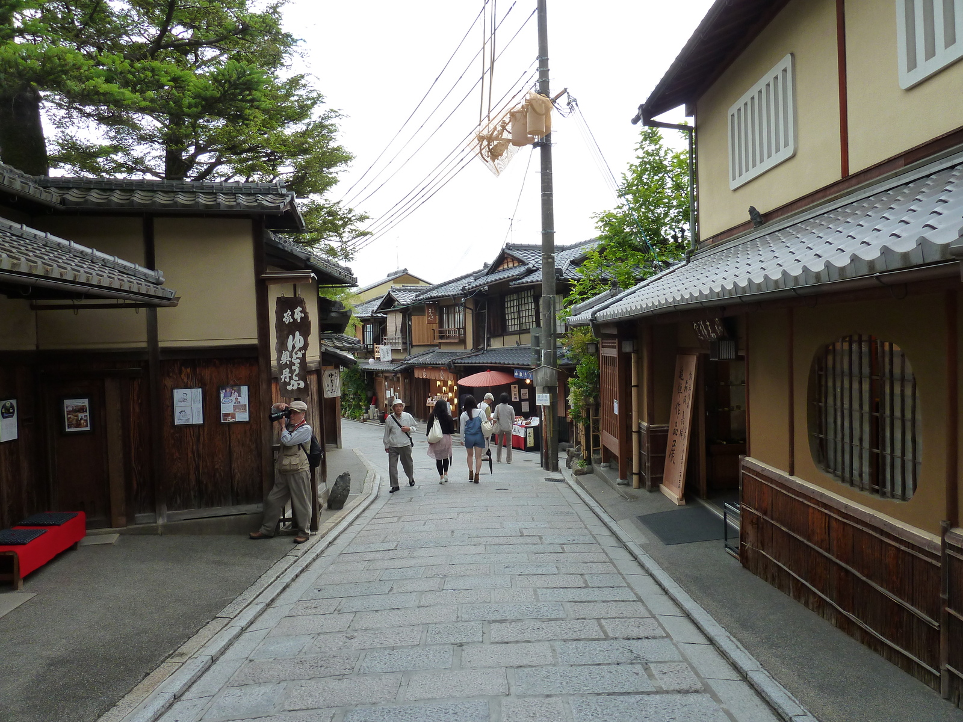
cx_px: 482
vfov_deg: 54.9
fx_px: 695
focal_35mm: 25
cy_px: 361
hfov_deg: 69.4
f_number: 4
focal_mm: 4.1
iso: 125
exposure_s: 1/125
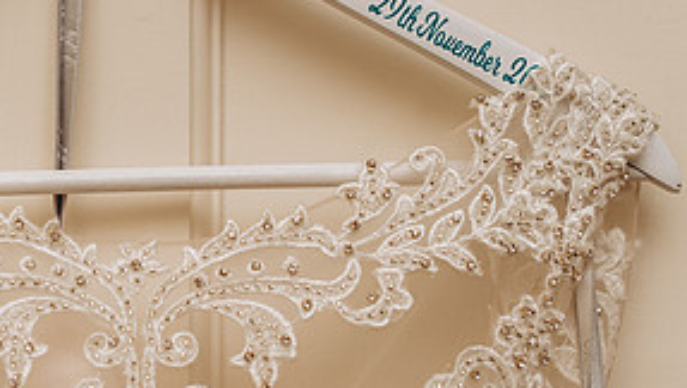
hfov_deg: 27.8
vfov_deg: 16.4
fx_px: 1349
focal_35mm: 74
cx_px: 110
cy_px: 184
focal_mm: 35
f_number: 2.8
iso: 100
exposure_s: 1/160
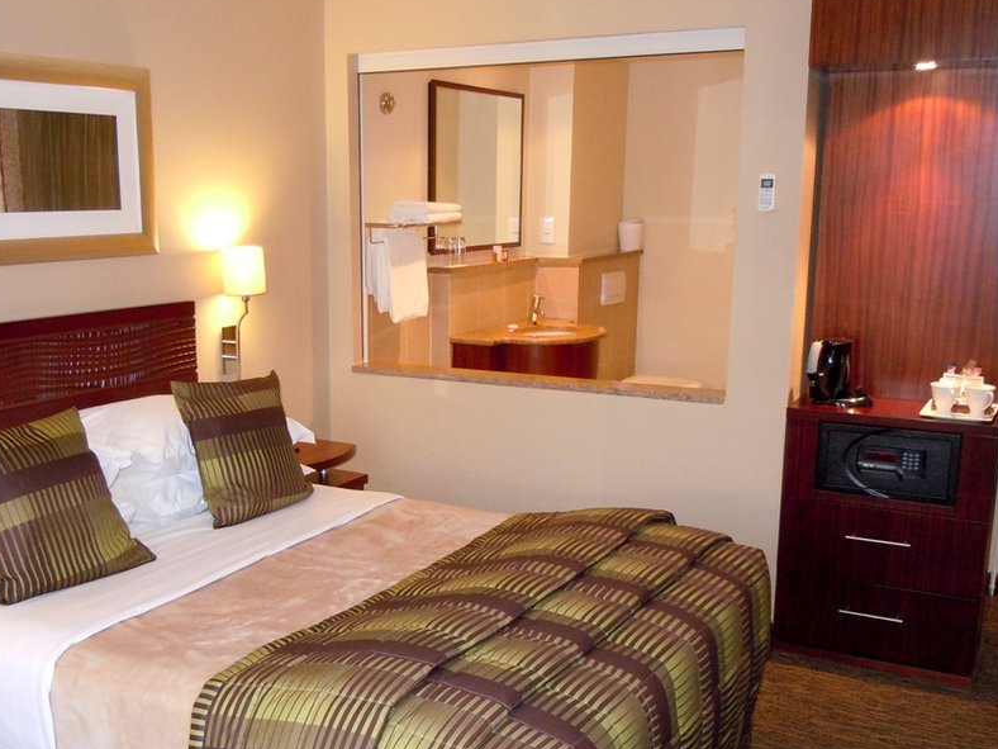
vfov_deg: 36.7
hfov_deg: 47.6
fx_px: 1124
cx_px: 394
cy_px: 449
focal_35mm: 39
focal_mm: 5.4
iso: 500
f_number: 3.5
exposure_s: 1/30
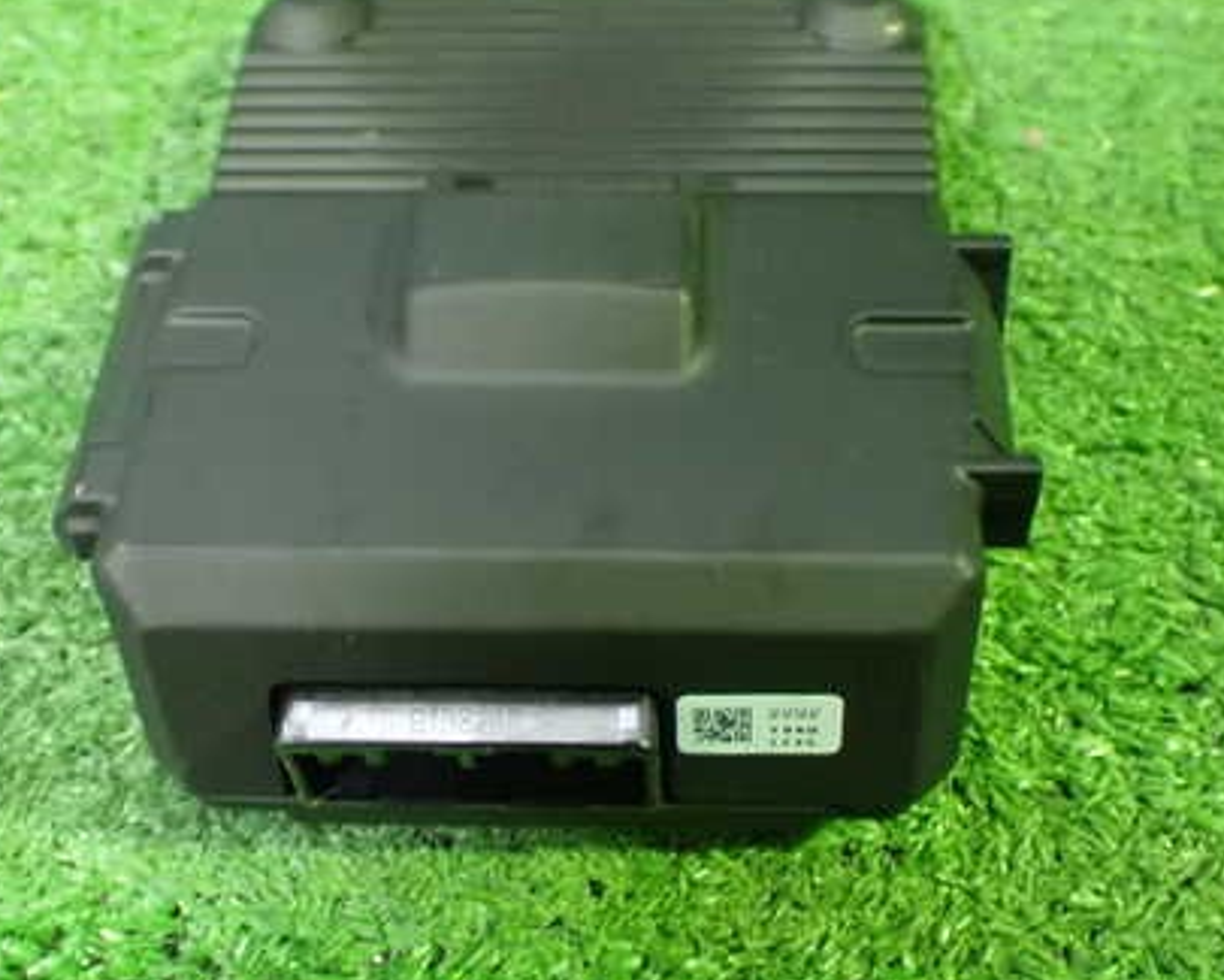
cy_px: 493
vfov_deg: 27.6
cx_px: 620
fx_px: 1992
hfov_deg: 34.1
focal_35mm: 55
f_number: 2.7
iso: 1250
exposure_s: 1/40
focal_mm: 6.83
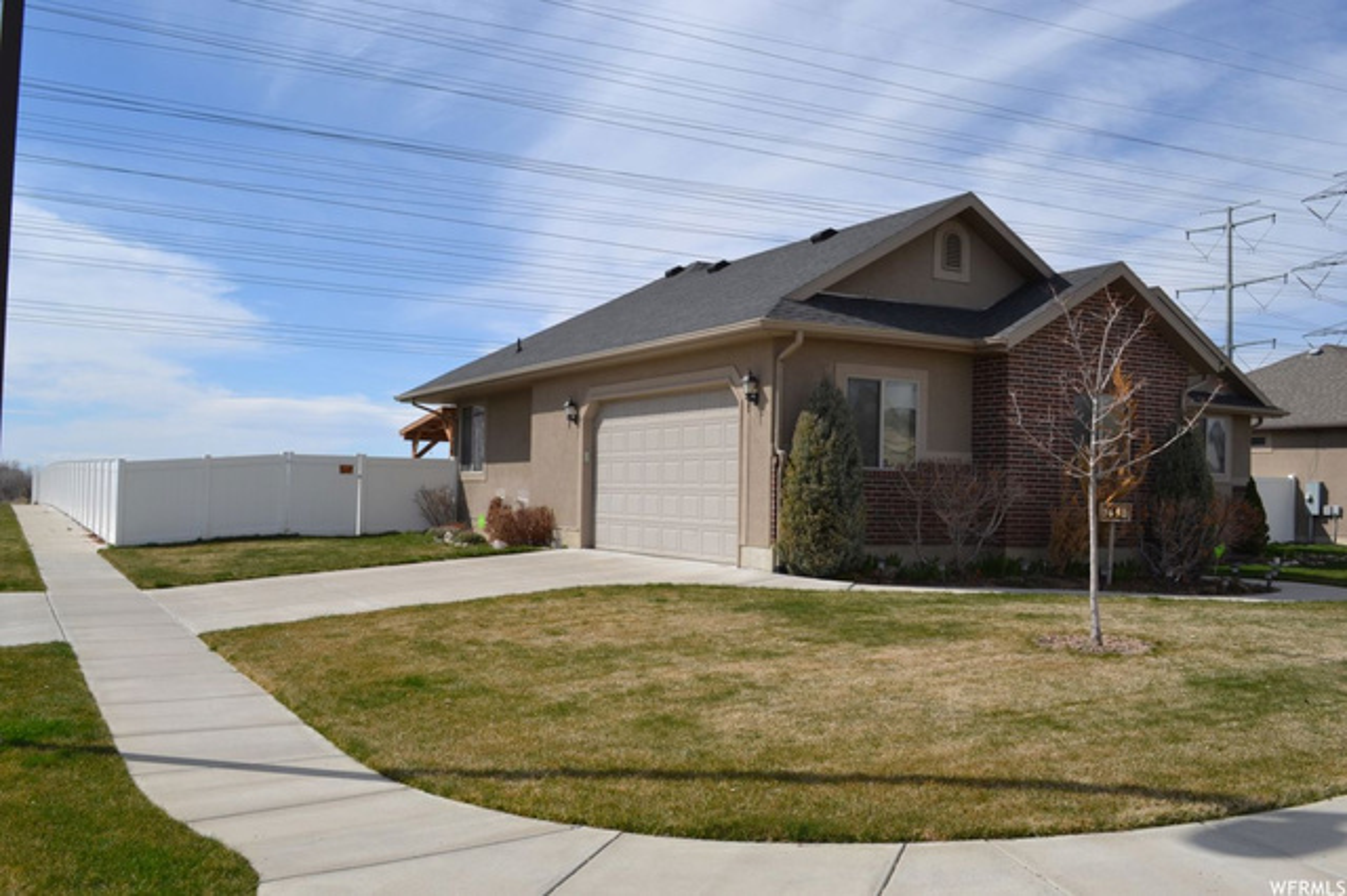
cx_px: 674
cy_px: 448
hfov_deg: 57.2
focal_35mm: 33
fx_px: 1234
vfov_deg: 39.9
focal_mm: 22
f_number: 11
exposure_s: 1/200
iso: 100
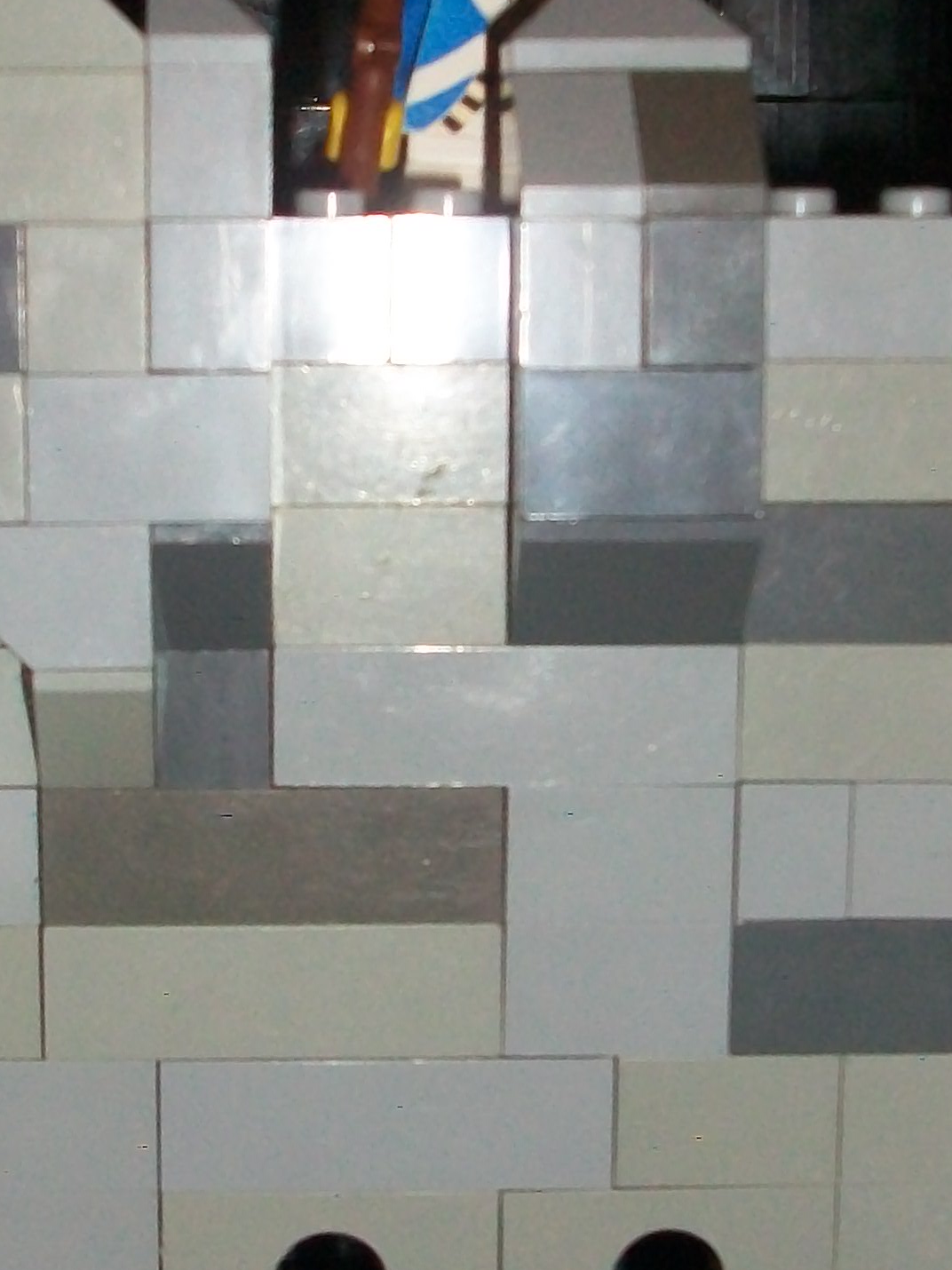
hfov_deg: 18.0
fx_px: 3008
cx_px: 417
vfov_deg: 23.8
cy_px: 750
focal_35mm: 82
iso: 160
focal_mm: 5.7
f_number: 2.8
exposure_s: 1/60
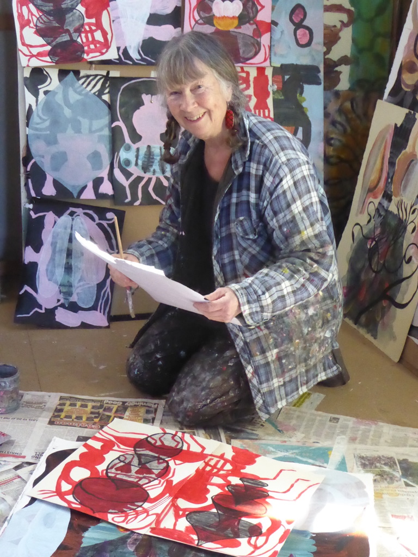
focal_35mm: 65
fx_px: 1047
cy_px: 278
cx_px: 209
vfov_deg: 29.8
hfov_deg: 22.6
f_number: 4.3
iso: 2000
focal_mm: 10.9
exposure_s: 1/60
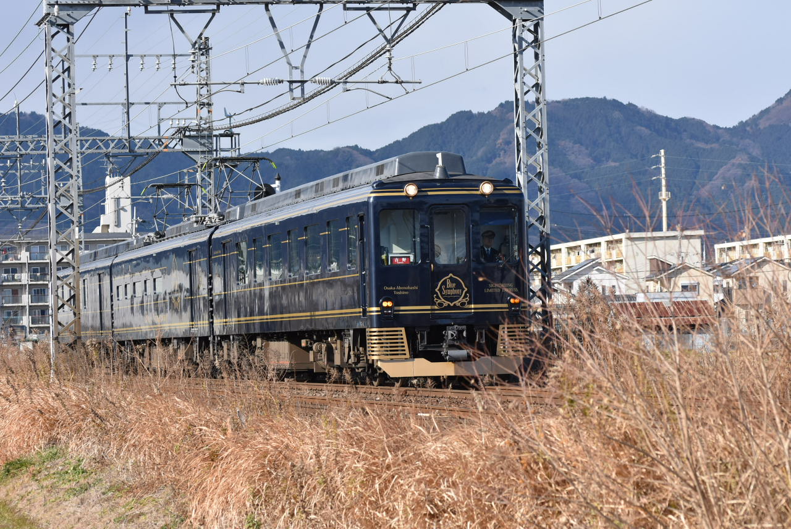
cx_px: 396
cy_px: 264
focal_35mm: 158
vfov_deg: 8.7
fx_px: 3464
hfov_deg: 13.0
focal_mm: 105
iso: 400
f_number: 5
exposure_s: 1/1250
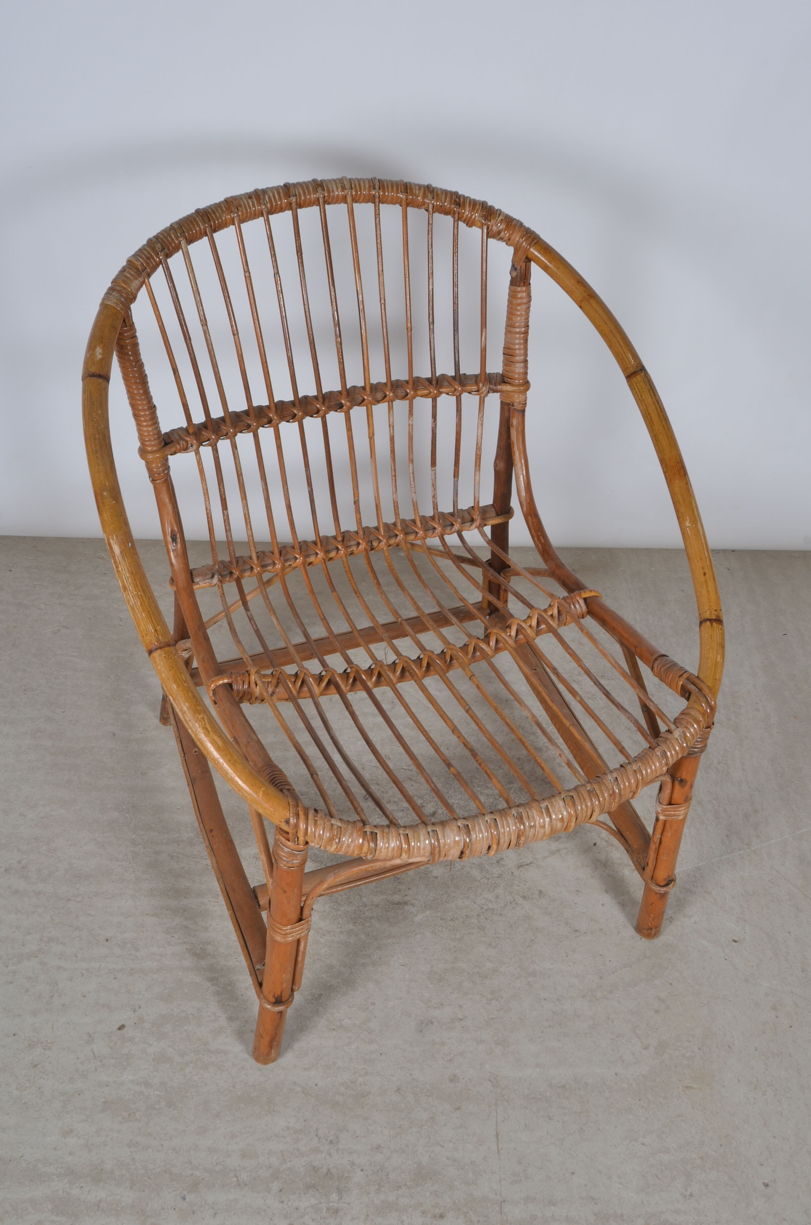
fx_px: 1222
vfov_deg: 53.2
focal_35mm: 36
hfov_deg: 36.7
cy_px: 612
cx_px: 406
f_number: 14
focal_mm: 24
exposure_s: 1/125
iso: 100
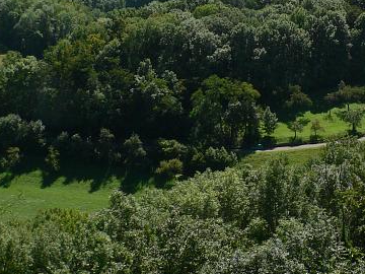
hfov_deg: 23.2
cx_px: 384
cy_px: -23
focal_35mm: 80
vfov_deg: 17.8
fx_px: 844
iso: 80
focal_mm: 6
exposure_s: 1/400
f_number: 5
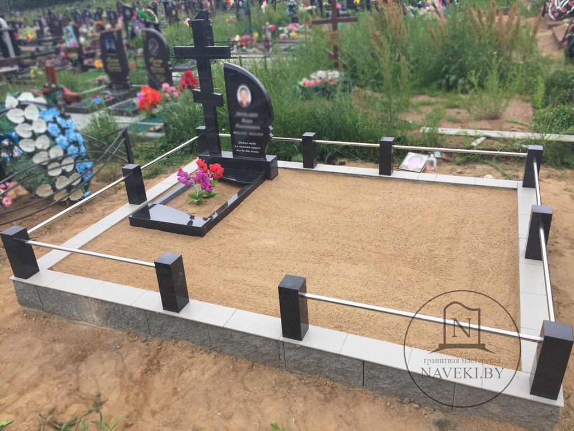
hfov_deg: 61.7
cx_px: 287
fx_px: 481
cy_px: 216
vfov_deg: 48.2
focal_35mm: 29
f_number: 2.2
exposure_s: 1/549
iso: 32
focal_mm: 4.15
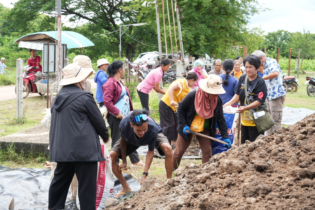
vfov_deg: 24.4
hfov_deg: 35.9
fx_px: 485
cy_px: 105
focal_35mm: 56
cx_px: 158
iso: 100
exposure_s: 1/100
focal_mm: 37
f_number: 5.6
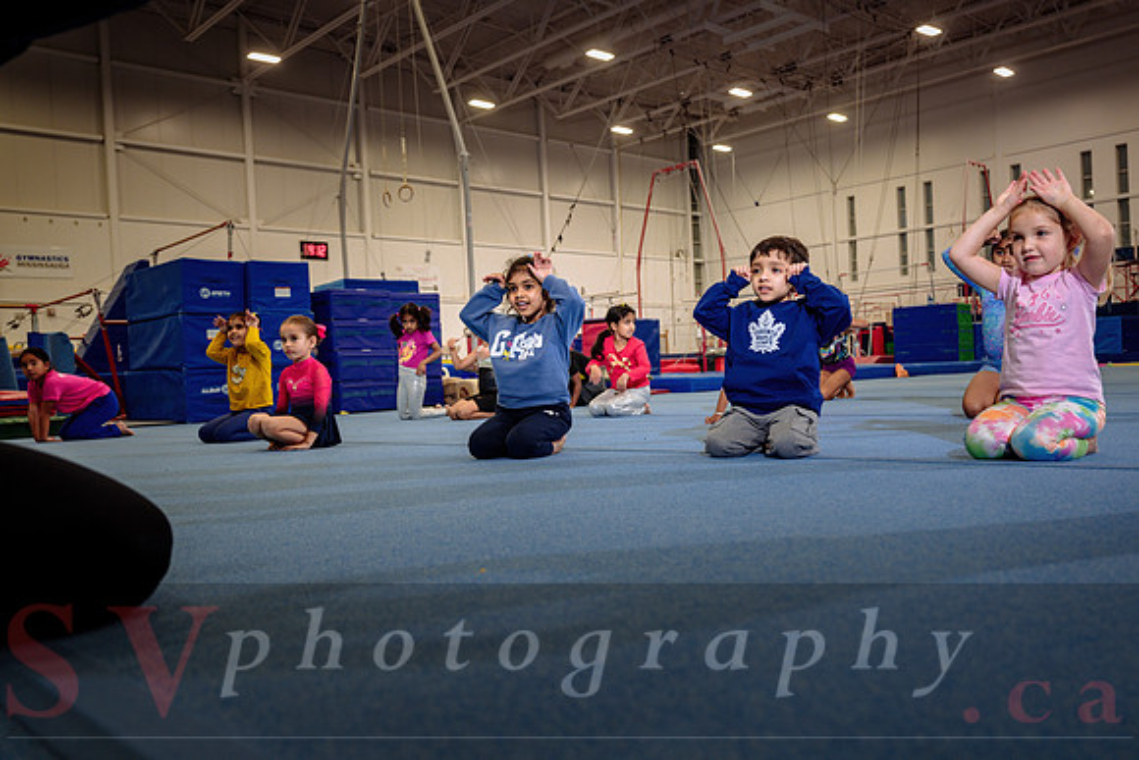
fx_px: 958
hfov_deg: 61.4
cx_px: 544
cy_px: 397
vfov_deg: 43.3
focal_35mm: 30
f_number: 3.5
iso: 800
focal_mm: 29
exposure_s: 1/160
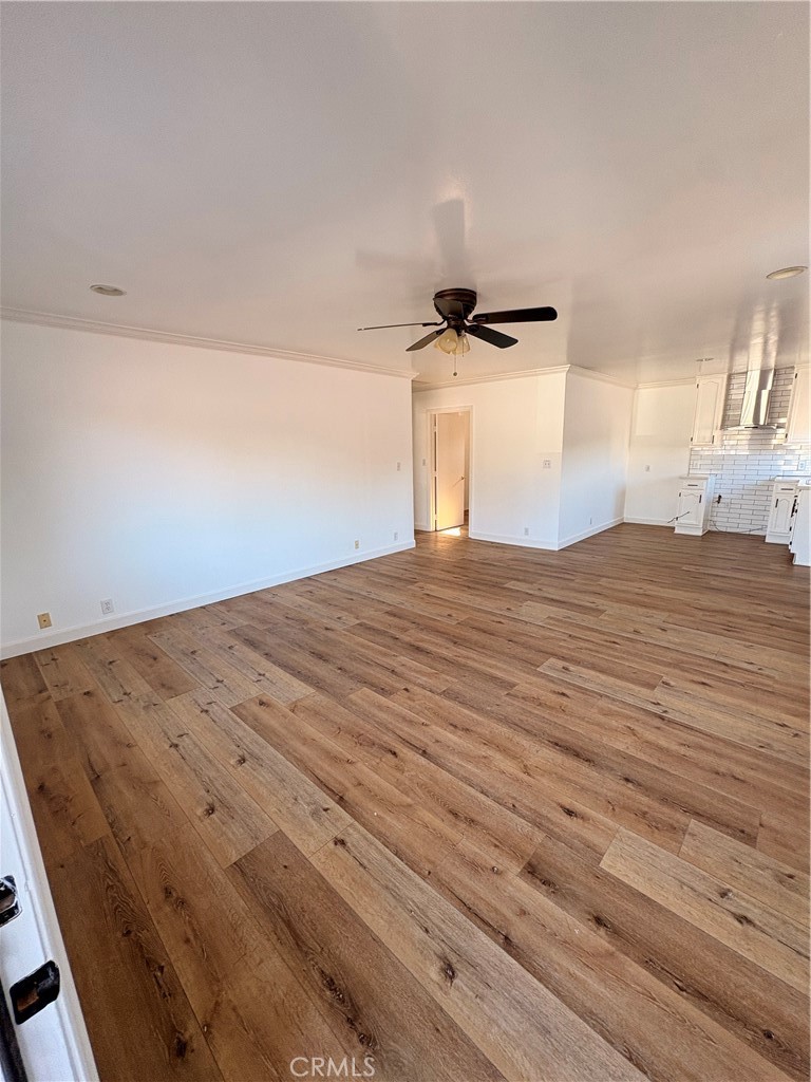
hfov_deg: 85.7
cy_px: 541
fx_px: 437
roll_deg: +0.9
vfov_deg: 102.1
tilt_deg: -12.1
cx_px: 406
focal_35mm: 14
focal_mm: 2.22
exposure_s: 1/99
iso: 100
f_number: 2.2
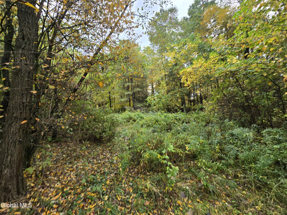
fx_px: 108
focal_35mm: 13
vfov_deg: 89.9
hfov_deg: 106.2
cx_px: 144
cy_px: 108
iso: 50
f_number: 2.2
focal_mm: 2.2
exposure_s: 1/151
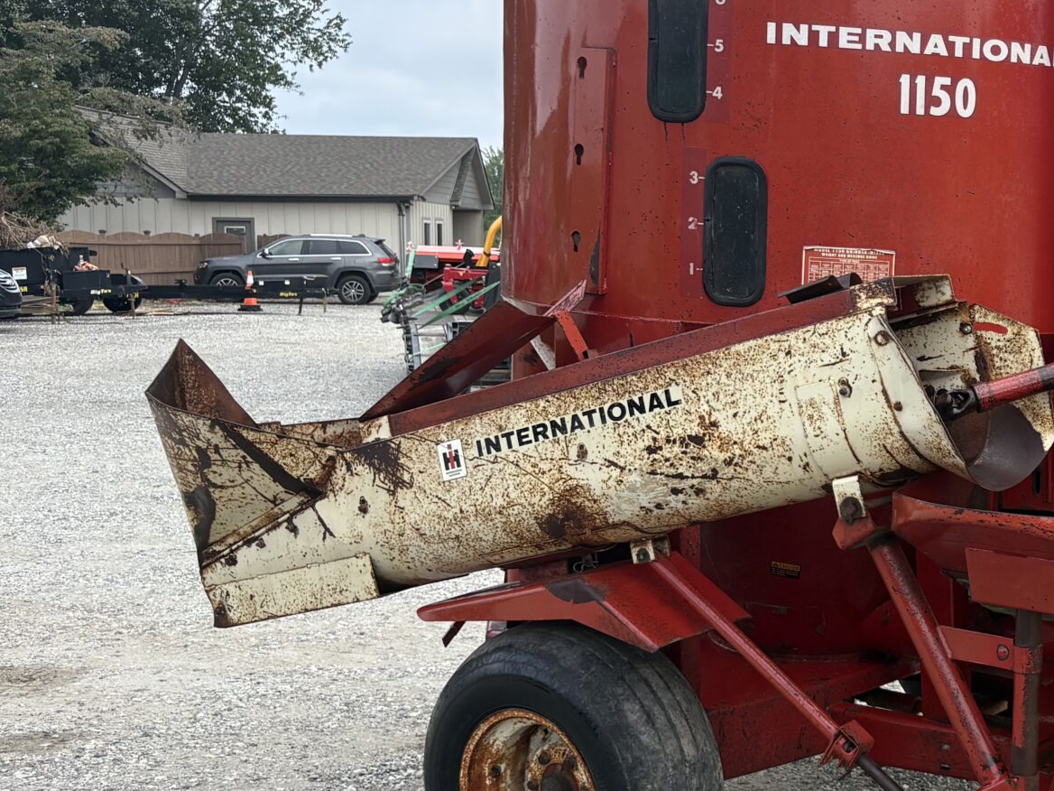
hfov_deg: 31.1
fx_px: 1736
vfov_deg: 25.7
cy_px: 387
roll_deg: -0.4
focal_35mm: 57
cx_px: 1077
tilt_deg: -4.5
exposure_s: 1/1196
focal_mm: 5.96
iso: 50
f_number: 1.6
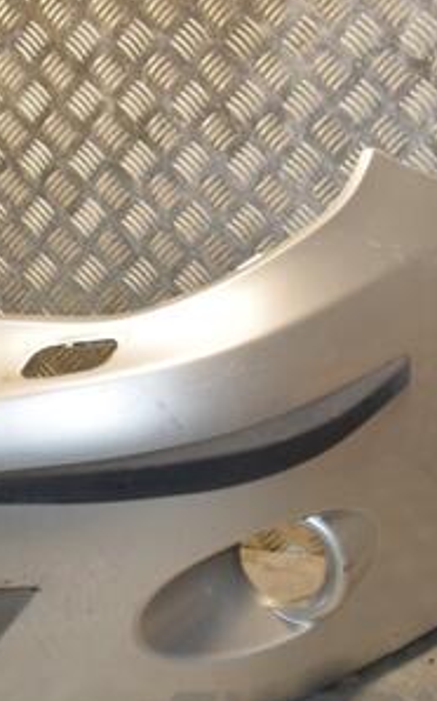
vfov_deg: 25.8
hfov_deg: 16.2
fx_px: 1526
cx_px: 127
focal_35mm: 80
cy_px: 414
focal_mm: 26
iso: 800
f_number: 7.1
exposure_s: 1/200
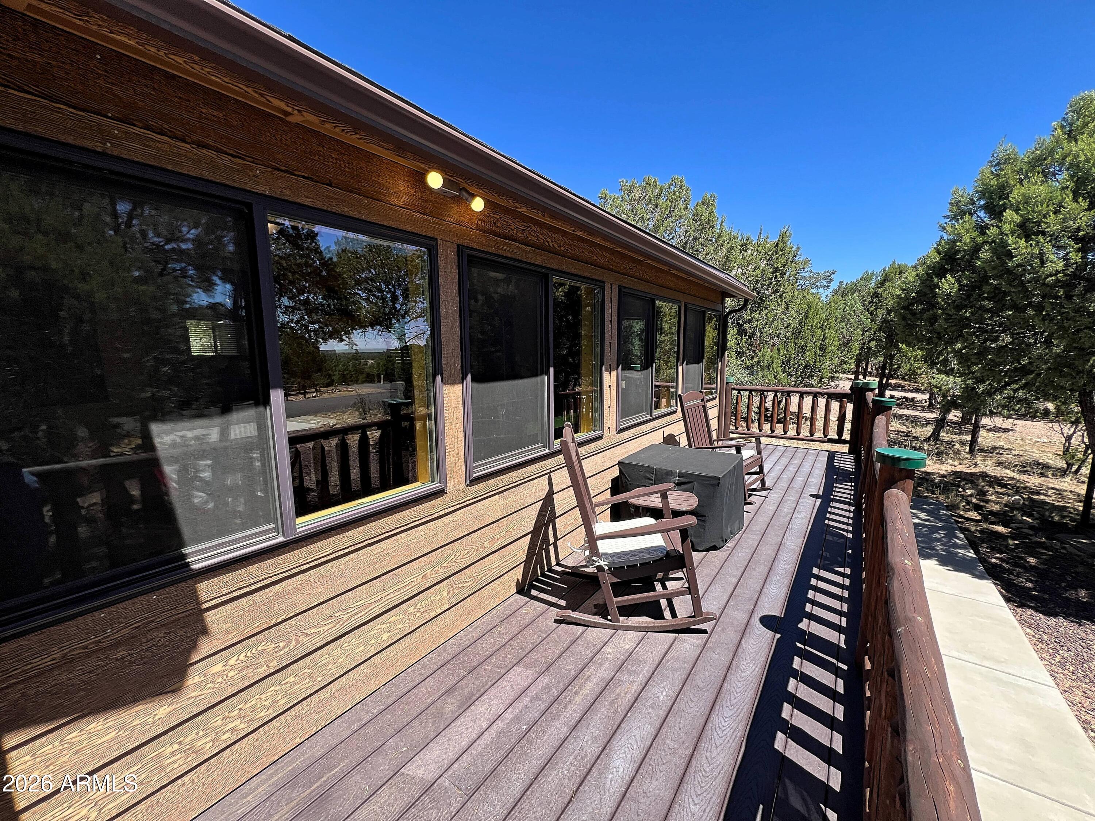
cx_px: 548
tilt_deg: -7.8
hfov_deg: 106.2
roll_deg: +0.7
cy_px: 410
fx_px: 411
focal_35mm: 13
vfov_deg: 89.9
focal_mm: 1.57
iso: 32
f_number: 1.8
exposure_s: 1/523
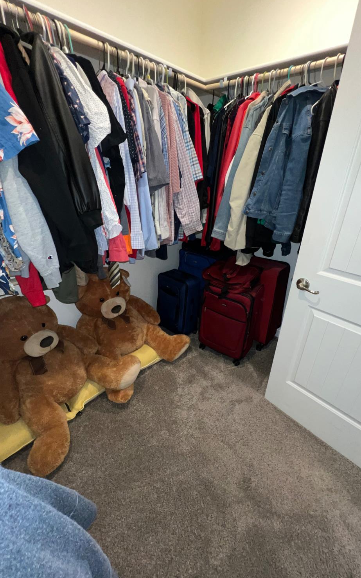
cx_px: 189
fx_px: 220
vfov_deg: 105.3
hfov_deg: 78.6
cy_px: 289
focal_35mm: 14
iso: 125
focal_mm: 1.57
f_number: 1.8
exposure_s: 1/60
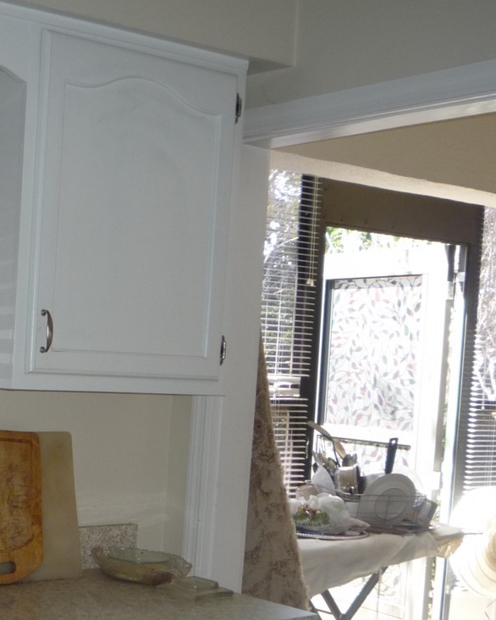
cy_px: 469
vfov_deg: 29.1
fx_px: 1174
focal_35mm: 64
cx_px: -12
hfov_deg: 22.8
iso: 100
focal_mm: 5.2
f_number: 3.3
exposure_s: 1/30
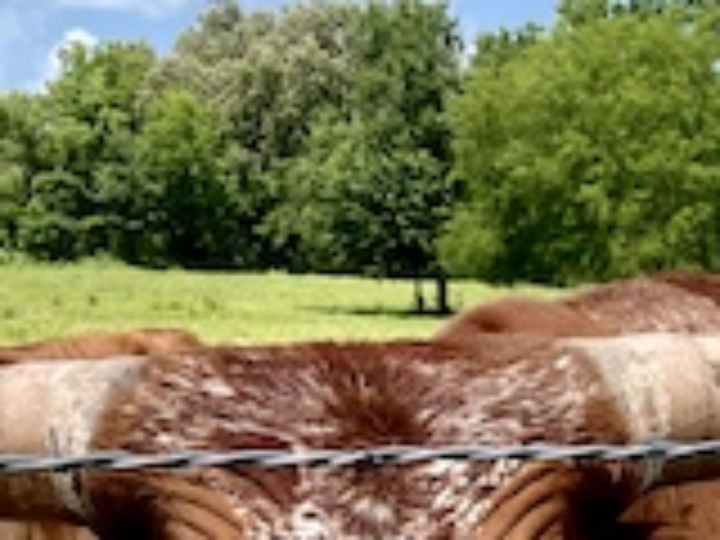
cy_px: 742
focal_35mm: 94
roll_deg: -0.8
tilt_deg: -13.1
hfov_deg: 20.7
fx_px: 1955
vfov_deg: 14.9
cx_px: 526
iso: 32
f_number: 1.6
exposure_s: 1/1715
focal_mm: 5.1
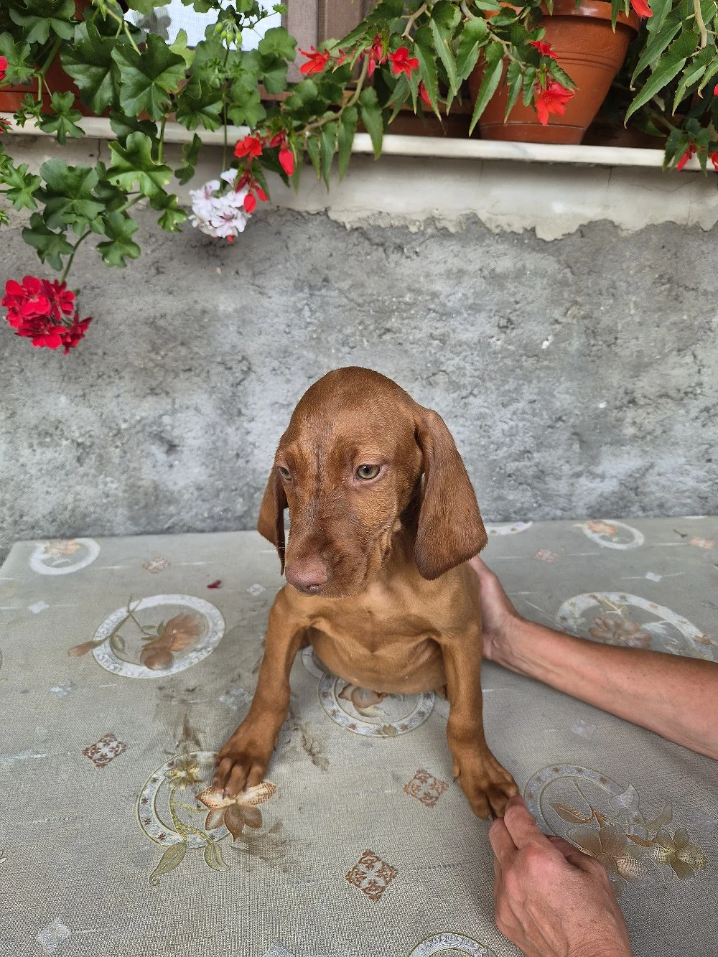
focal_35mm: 23
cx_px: 359
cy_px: 478
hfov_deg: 58.9
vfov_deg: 73.9
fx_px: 636
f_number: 1.8
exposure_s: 1/182
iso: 64
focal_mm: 5.4
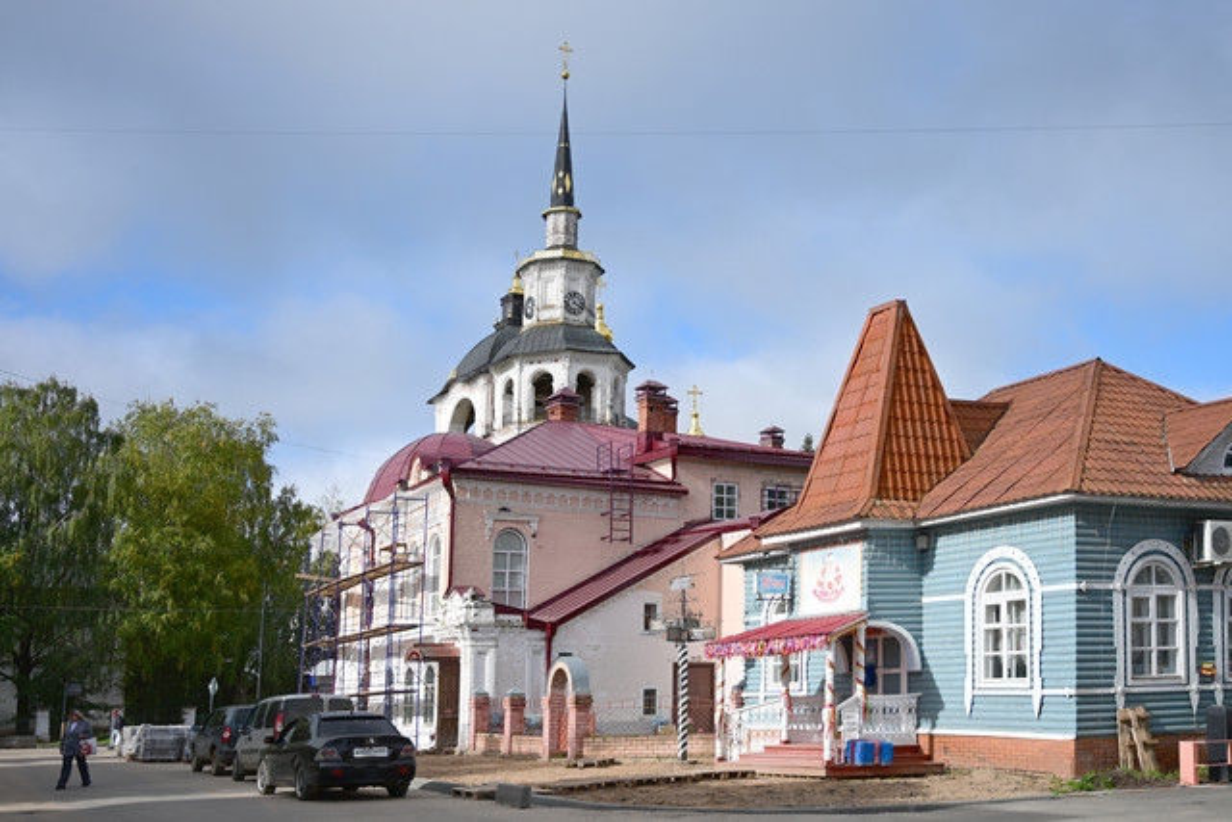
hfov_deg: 51.9
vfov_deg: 36.0
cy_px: 411
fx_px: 1266
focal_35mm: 37
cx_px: 616
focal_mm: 37
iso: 100
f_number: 4
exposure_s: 1/1500
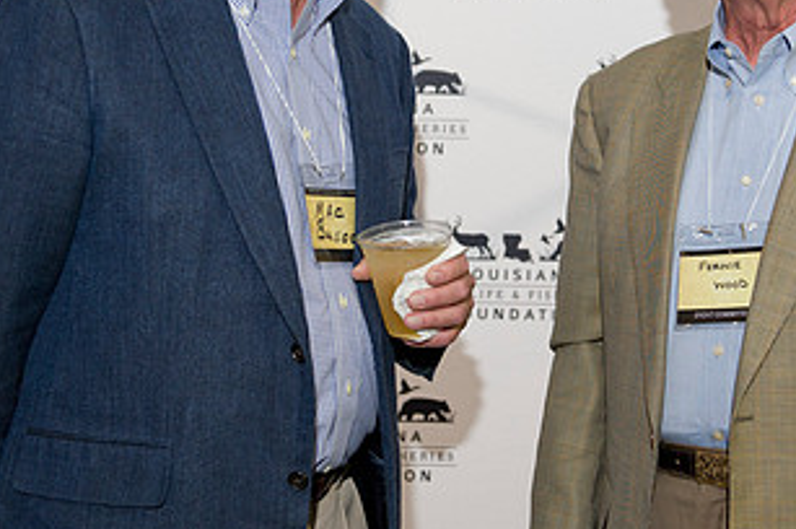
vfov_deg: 16.0
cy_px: 150
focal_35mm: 85
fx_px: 1877
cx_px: 516
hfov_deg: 23.9
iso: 800
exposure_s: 1/125
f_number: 3.5
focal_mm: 45
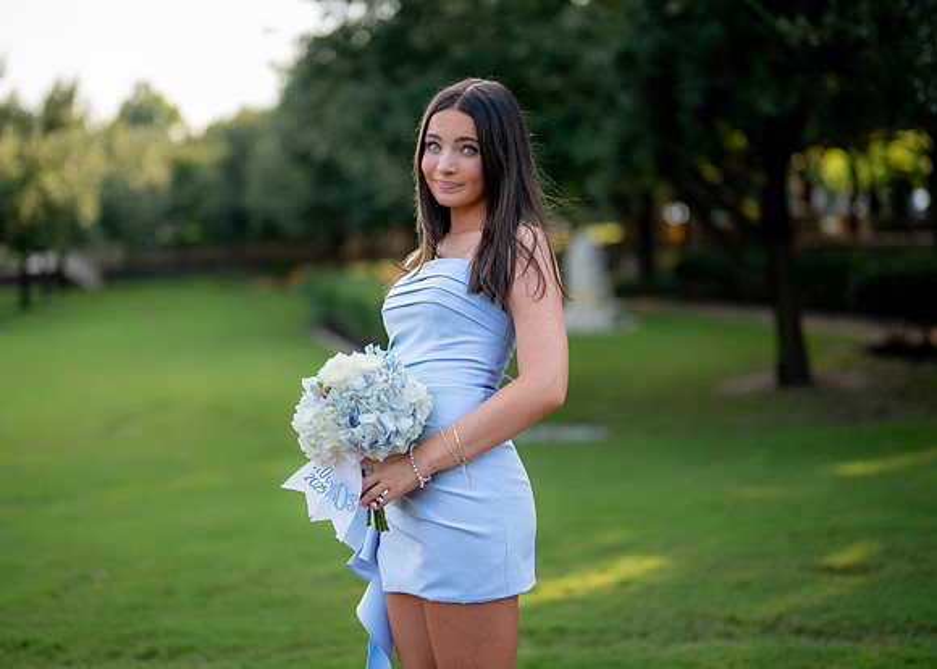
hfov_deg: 35.1
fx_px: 1480
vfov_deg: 25.5
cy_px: 327
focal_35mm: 56
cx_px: 438
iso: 200
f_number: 1.2
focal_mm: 50
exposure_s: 1/2000
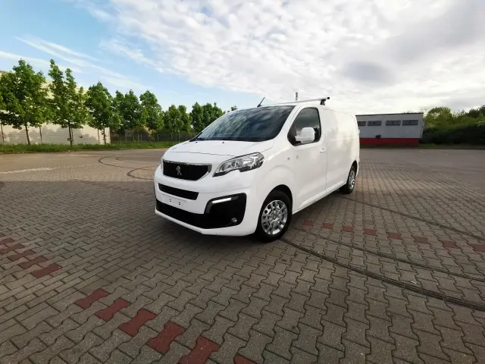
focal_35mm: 16
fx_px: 224
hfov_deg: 94.5
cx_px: 242
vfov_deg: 78.1
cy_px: 182
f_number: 2.2
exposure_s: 1/232
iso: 50
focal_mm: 2.35
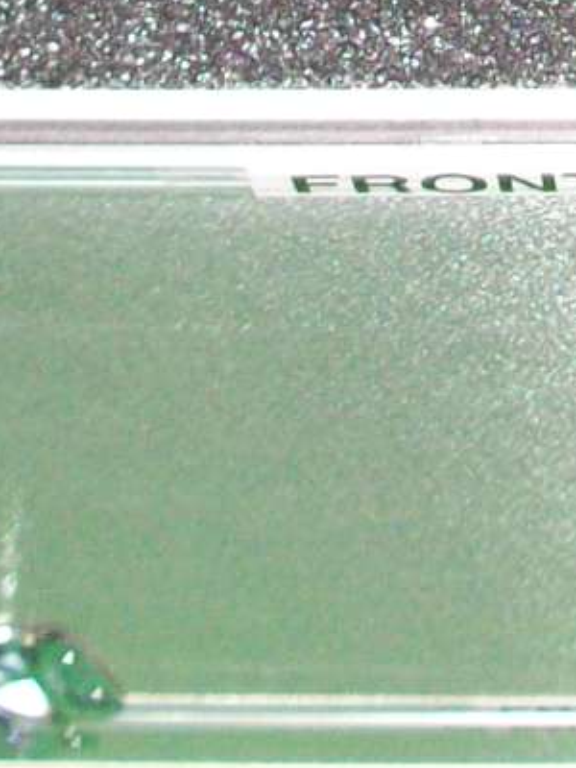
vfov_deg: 10.0
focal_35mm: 174
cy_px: -1056
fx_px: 3860
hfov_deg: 8.5
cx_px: 543
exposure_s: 1/60
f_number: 2.8
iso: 160
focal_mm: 5.7
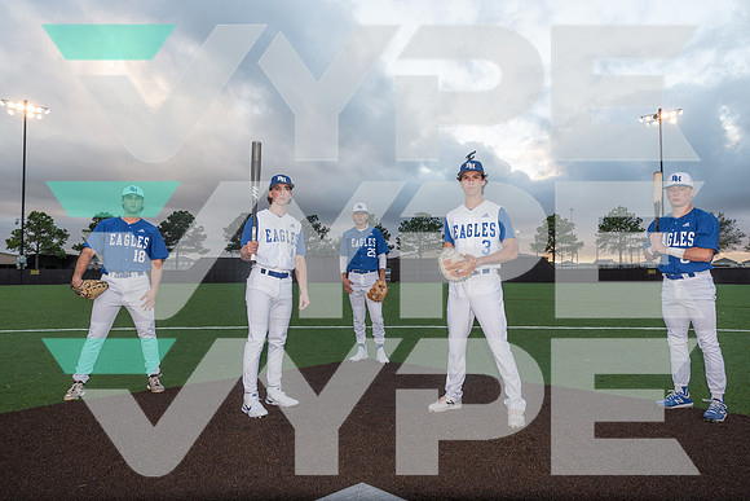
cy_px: 250
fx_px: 500
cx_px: 375
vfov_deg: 53.1
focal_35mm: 24
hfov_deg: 73.7
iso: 400
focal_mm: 24
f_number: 7.1
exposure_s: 1/250
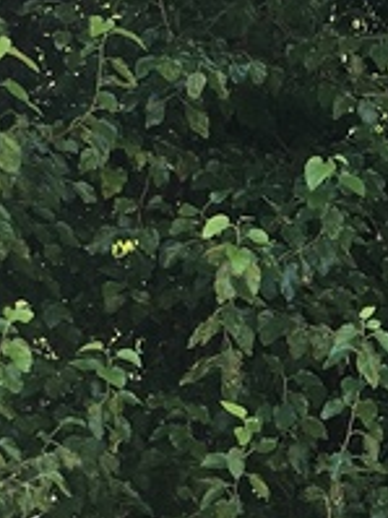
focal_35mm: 175
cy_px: 593
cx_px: 544
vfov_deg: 11.1
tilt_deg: +7.5
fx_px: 2618
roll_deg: -3.6
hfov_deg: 8.3
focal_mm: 4.15
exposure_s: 1/191
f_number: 2.2
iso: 25
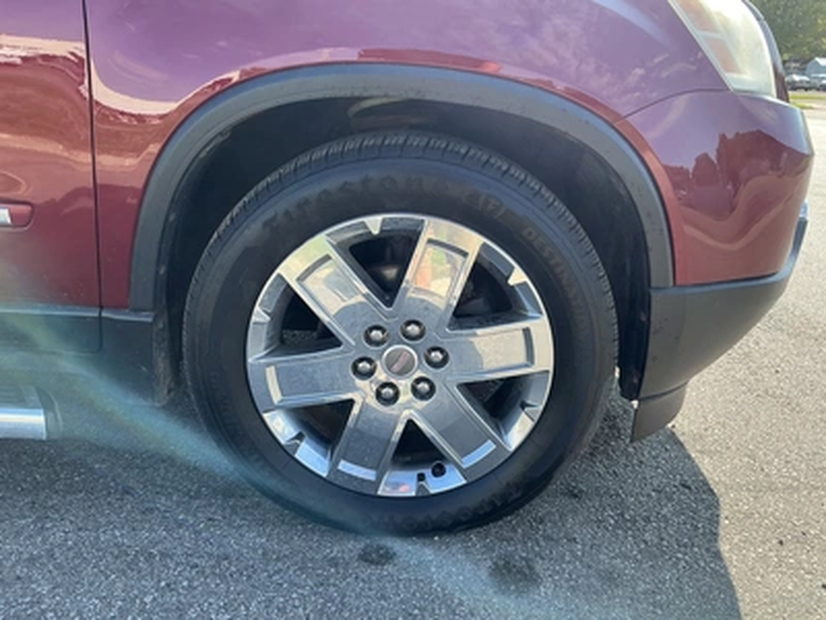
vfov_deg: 49.7
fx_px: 668
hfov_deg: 63.4
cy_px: 310
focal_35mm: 28
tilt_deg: -19.3
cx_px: 413
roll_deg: -8.3
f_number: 1.8
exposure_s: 1/297
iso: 25
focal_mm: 3
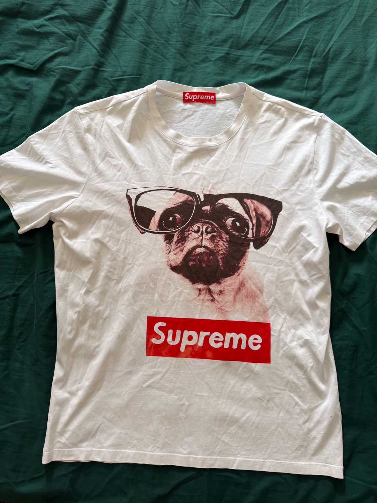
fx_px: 349
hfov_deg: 56.8
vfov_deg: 71.6
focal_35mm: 24
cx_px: 188
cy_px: 252
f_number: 1.78
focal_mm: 6.76
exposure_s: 1/121
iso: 160
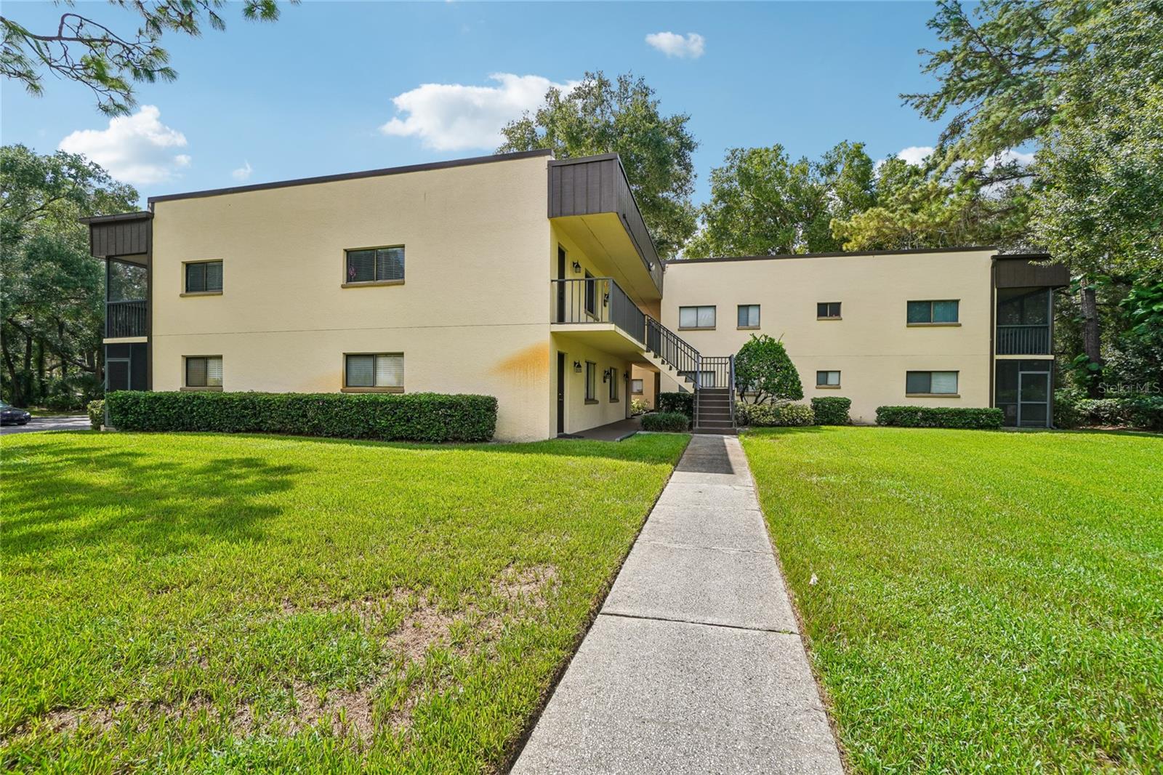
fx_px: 484
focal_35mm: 15
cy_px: 388
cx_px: 582
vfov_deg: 77.3
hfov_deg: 100.4
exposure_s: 1/200
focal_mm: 10
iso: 100
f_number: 8
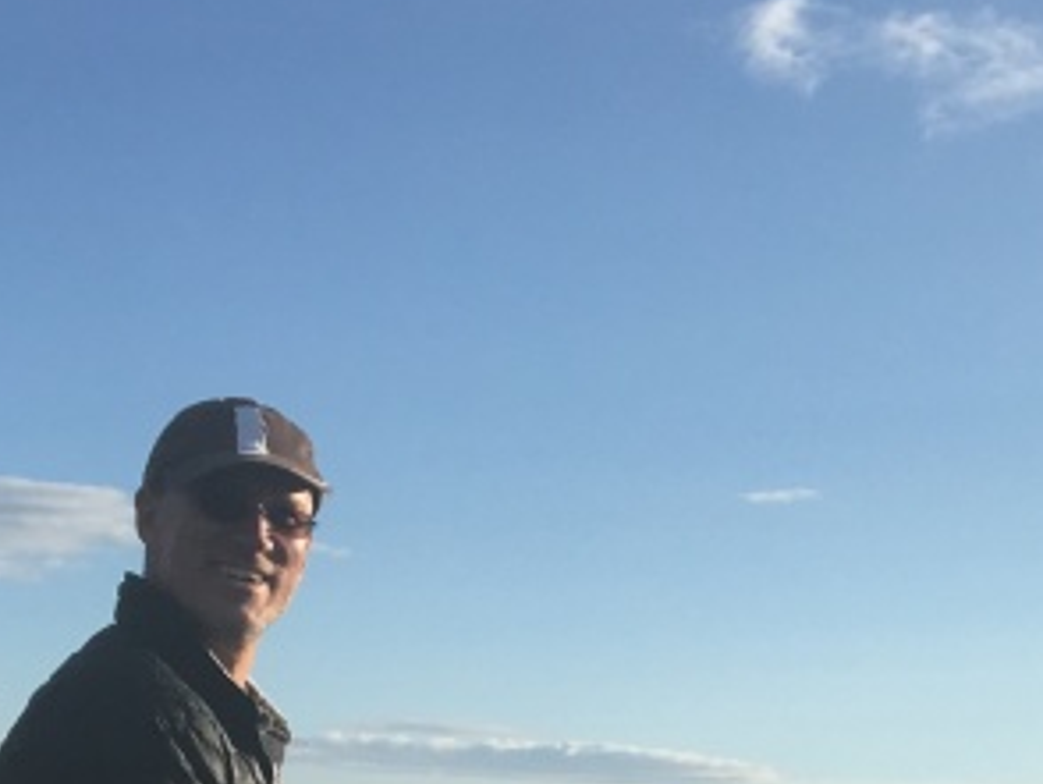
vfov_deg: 13.7
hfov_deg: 18.9
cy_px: 1192
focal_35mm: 101
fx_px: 3046
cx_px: 1022
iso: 25
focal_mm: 4.15
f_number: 2.2
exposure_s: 1/1832
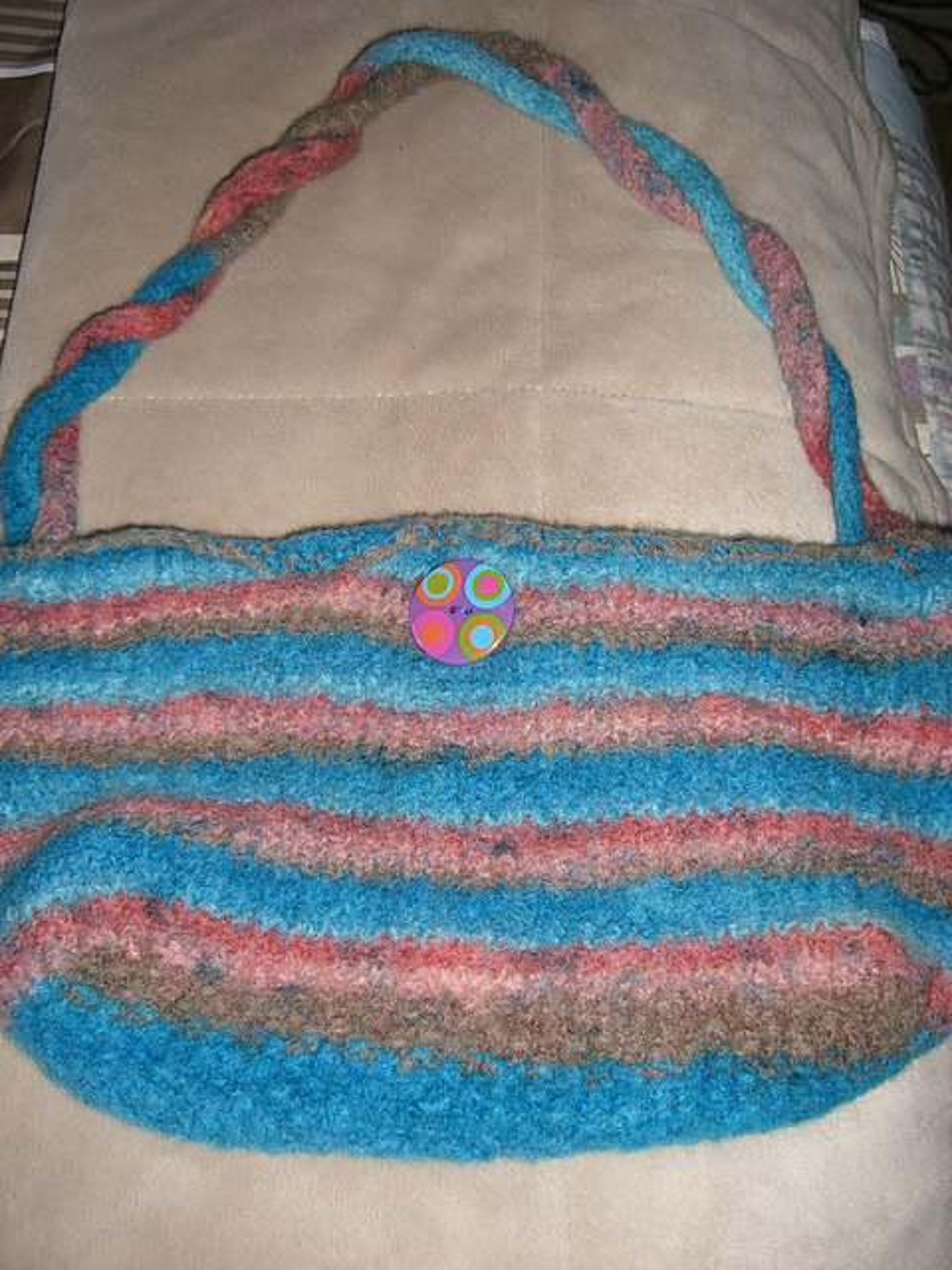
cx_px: 476
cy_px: 635
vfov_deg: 49.0
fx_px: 1393
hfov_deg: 37.7
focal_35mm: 38
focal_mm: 6.2
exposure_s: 1/60
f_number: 2.7
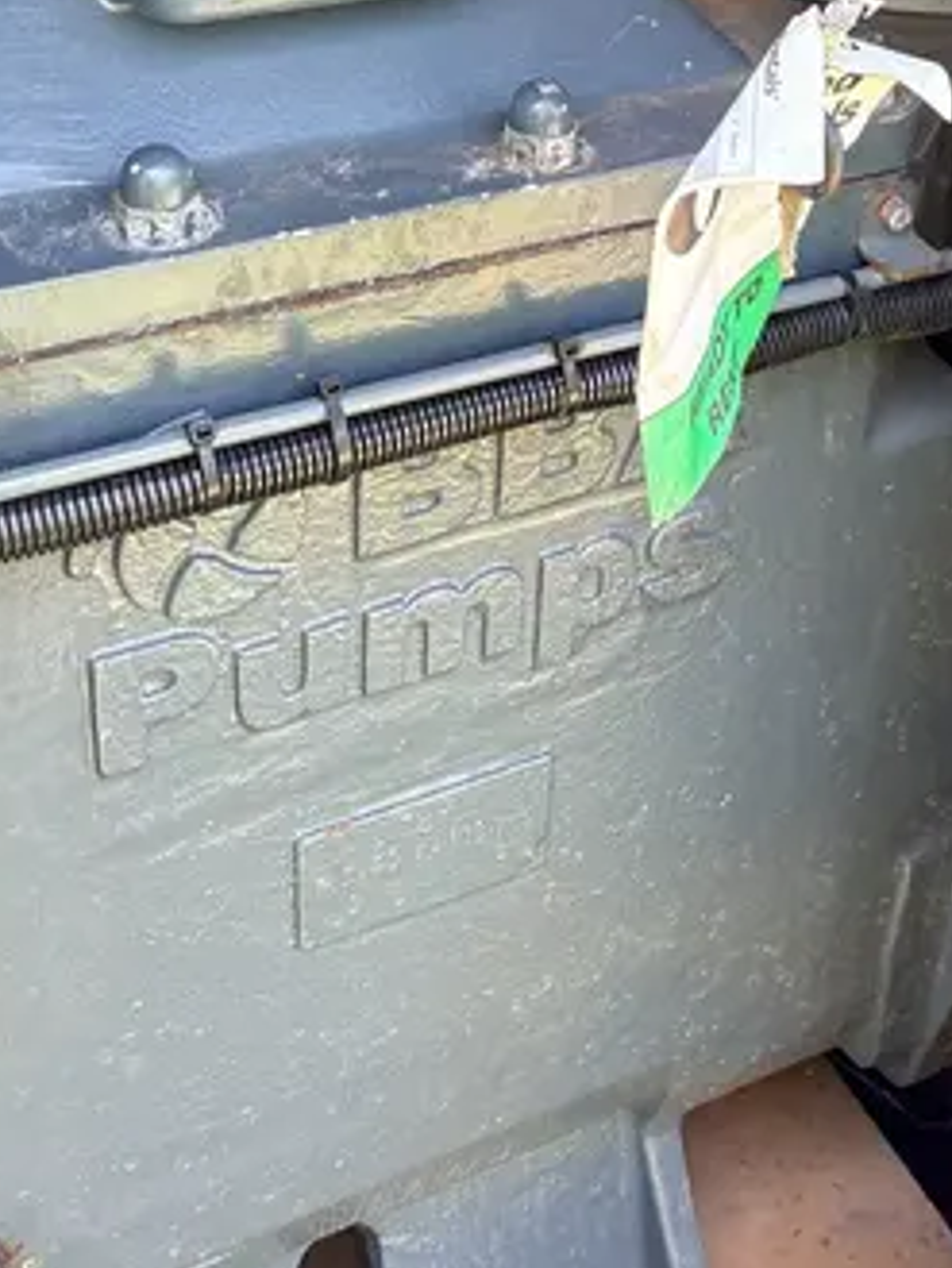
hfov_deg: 25.1
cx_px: 644
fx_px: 2125
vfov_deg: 31.4
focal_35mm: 58
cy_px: 91
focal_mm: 5.96
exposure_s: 1/133
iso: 64
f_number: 1.6
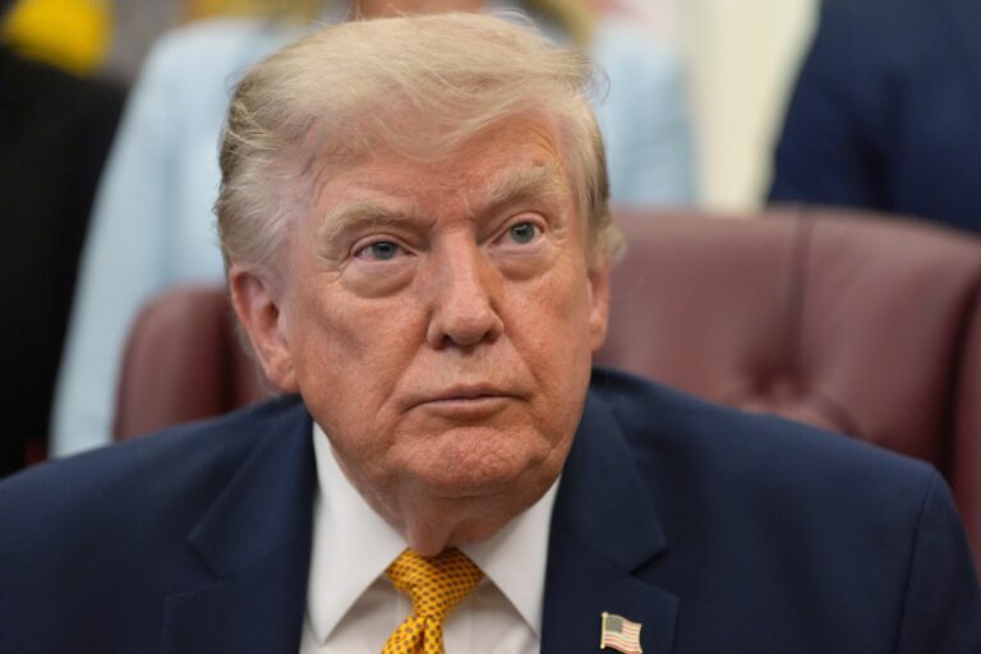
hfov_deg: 11.5
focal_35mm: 178
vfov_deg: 7.7
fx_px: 4850
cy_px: 327
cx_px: 490
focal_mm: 178
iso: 4000
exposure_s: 1/500
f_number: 2.8
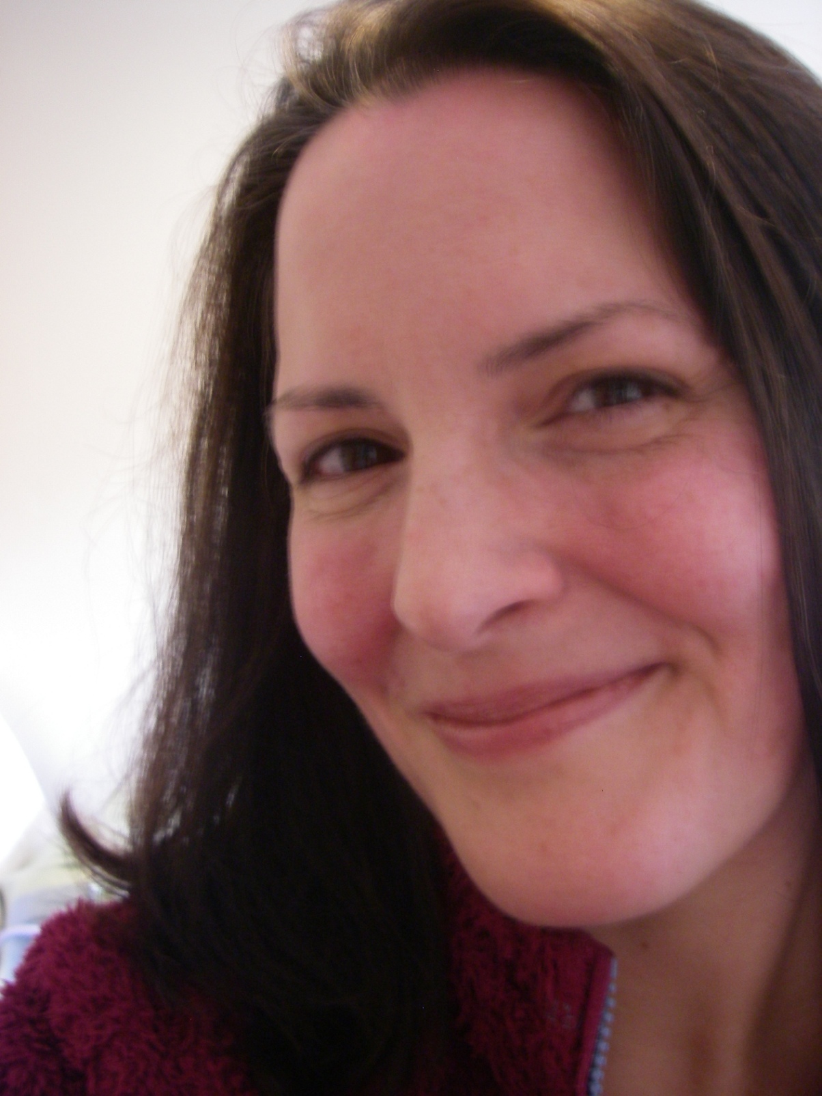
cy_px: 548
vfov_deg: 49.0
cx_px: 411
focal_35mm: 38
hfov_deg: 37.7
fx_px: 1203
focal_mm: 6.3
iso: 200
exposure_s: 1/10
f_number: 3.3
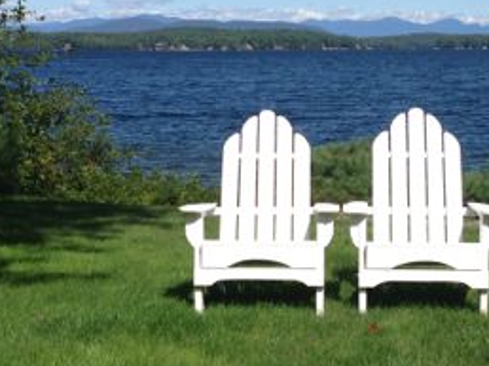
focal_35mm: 82
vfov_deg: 18.0
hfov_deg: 23.8
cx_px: 307
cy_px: 188
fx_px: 1157
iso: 50
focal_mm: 4.13
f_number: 2.4
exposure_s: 1/1808
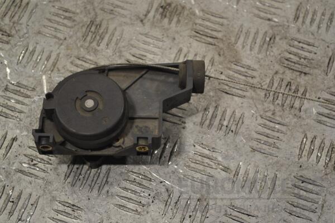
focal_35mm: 72
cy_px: 112
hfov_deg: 28.1
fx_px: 670
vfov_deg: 18.9
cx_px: 168
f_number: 5.3
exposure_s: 1/125
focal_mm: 48
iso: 400
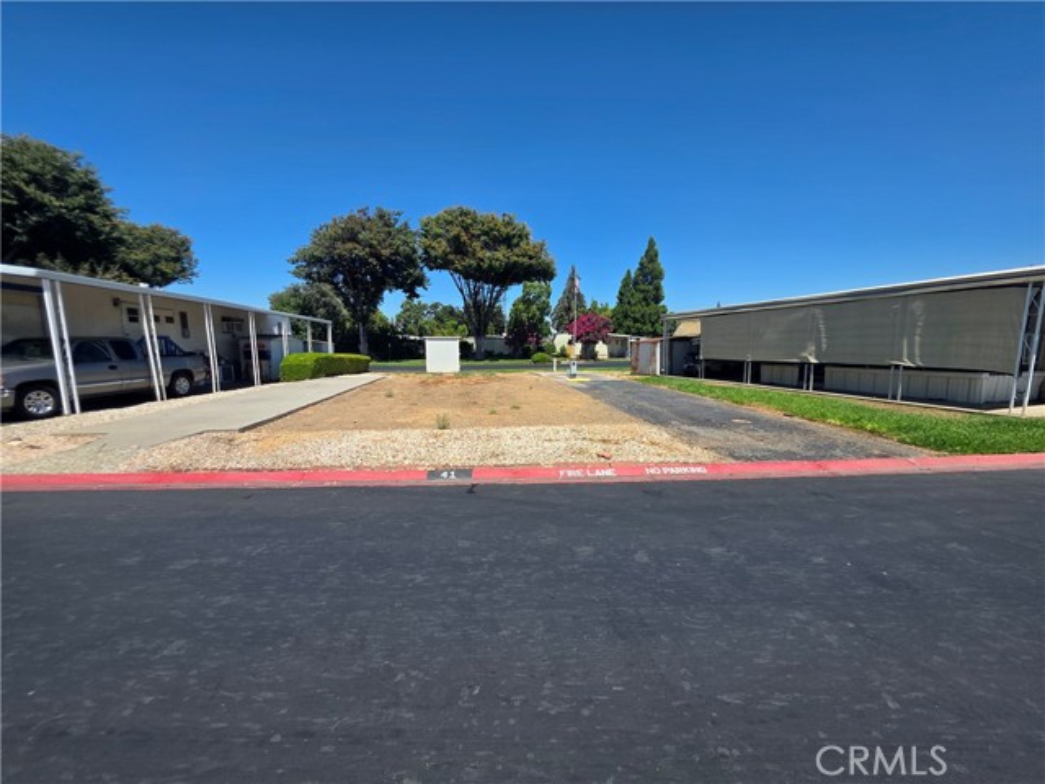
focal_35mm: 13
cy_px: 392
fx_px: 392
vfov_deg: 89.9
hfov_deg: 106.2
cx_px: 522
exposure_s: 1/1849
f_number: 1.9
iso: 40
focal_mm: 2.2
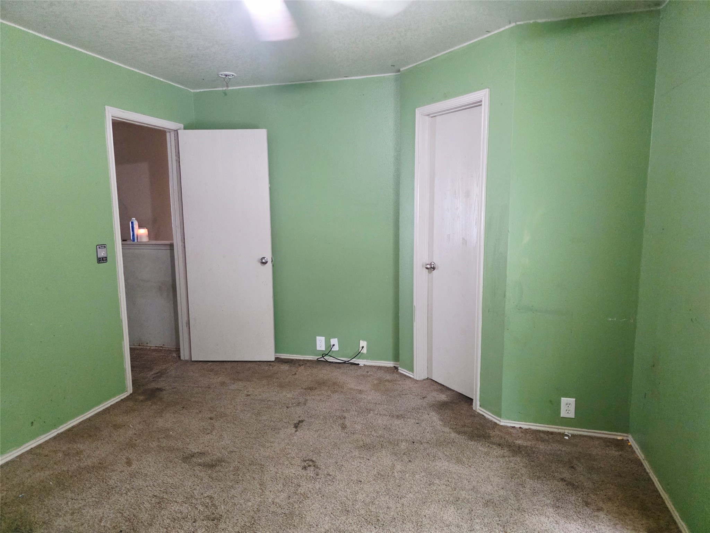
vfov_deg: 58.9
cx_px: 355
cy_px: 266
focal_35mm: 23
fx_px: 472
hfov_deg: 73.9
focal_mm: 6.3
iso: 1600
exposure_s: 1/120
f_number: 1.7
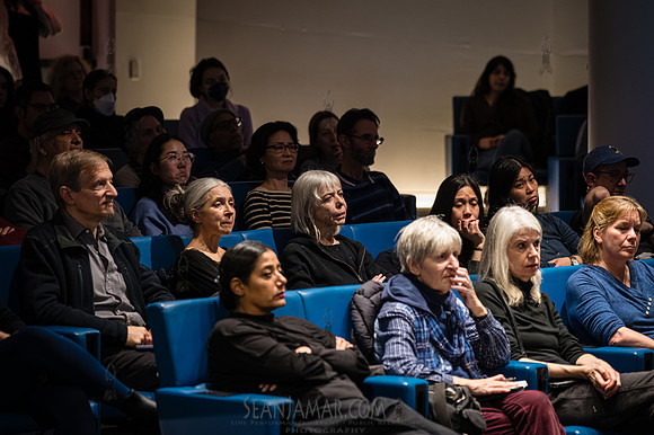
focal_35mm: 137
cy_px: 217
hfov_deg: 14.9
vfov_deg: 10.0
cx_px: 324
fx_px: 2494
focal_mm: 135
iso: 5000
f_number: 3.5
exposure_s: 1/160
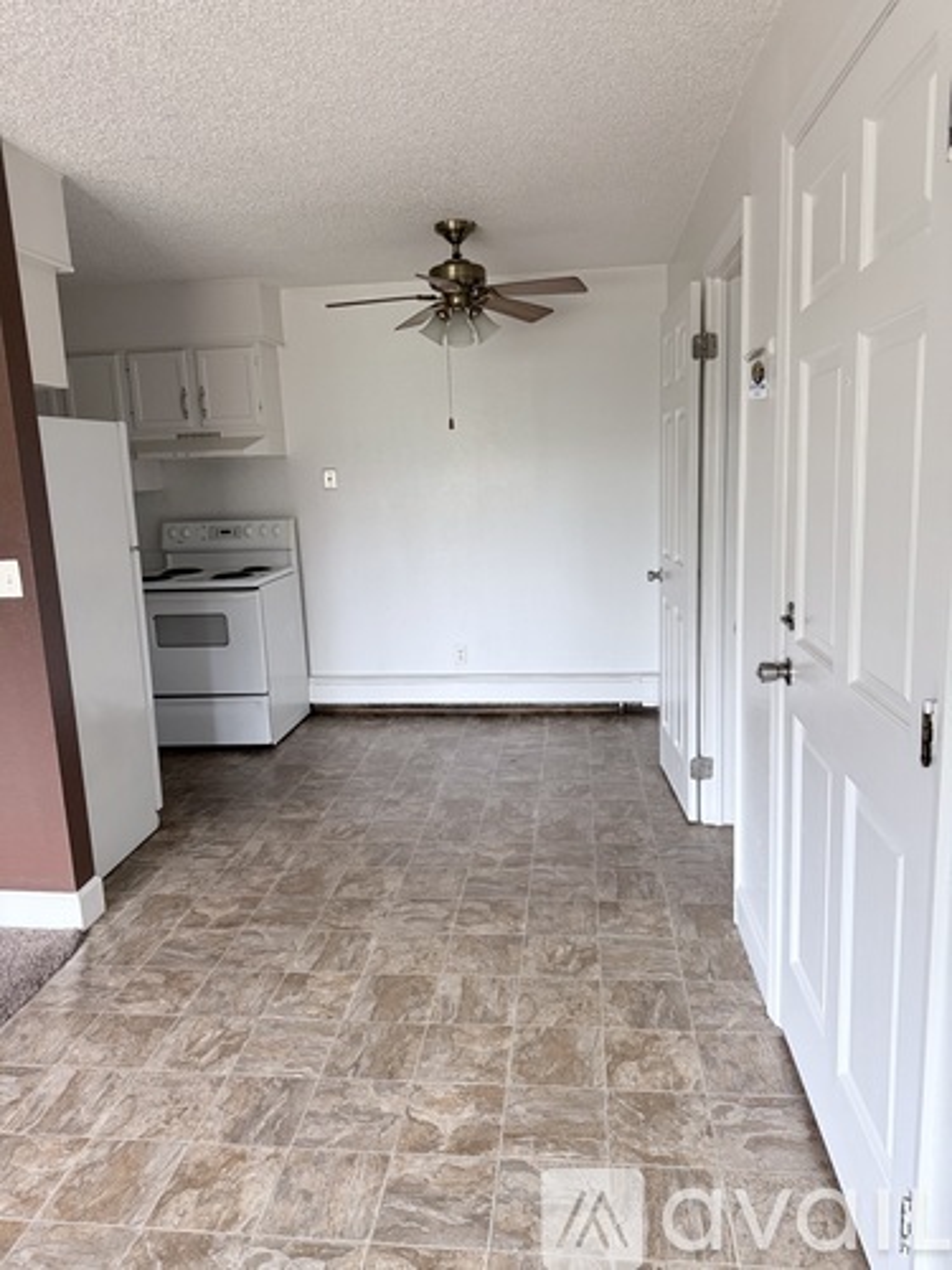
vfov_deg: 71.6
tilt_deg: -8.5
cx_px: 476
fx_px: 880
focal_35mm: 24
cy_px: 635
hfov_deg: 56.8
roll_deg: +2.1
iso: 250
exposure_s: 1/60
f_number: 1.78
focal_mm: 6.76
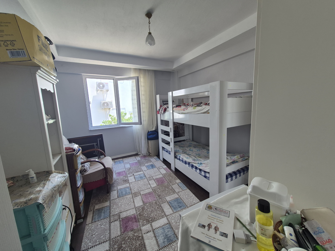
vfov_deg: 89.9
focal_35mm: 13
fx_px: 126
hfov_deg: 106.2
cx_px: 168
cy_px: 126
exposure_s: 1/50
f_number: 2.2
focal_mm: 1.74
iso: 50
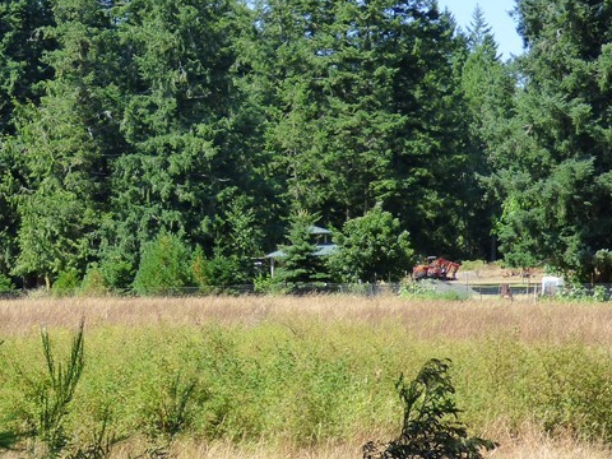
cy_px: 251
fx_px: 1998
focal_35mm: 113
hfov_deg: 17.0
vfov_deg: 13.1
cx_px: 1
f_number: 3.9
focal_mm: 9.1
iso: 200
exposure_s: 1/400
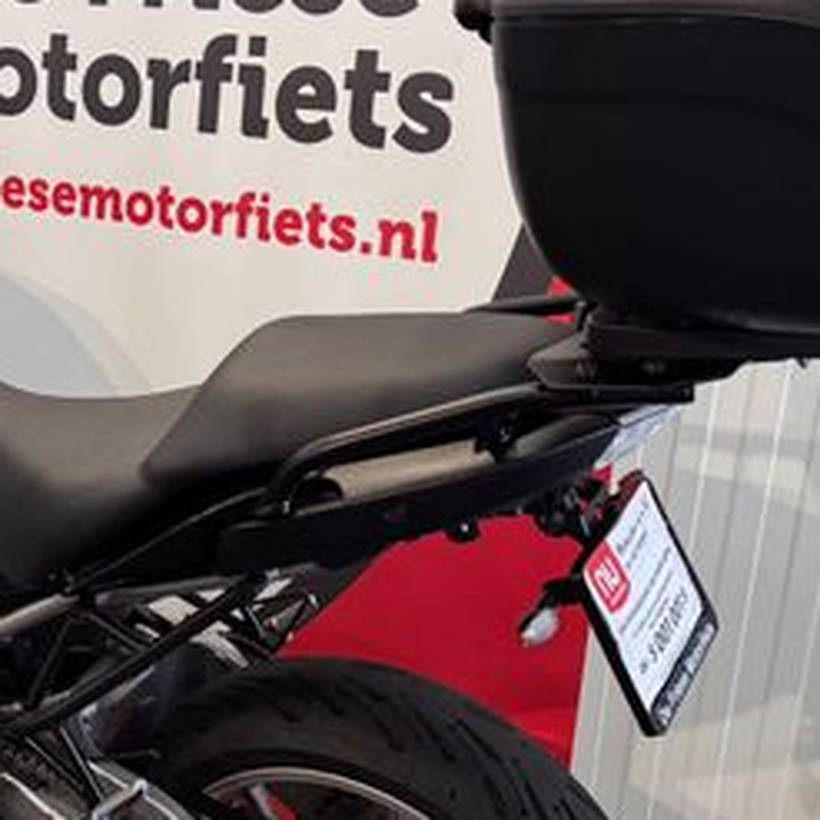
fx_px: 1474
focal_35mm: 55
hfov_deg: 30.3
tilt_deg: -14.9
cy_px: 461
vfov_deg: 31.1
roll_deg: -1.8
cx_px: 149
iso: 250
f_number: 1.78
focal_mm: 6.76
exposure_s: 1/50
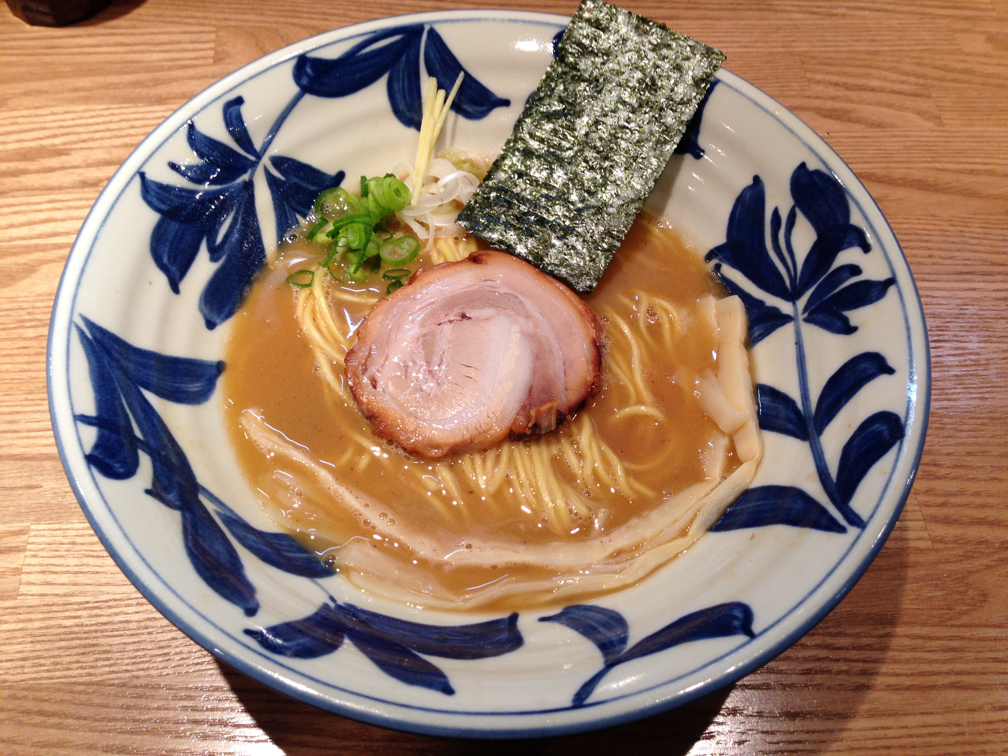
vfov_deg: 42.9
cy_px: 378
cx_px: 504
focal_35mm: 33
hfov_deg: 55.4
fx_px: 961
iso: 50
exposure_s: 1/30
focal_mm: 4.12
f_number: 2.4
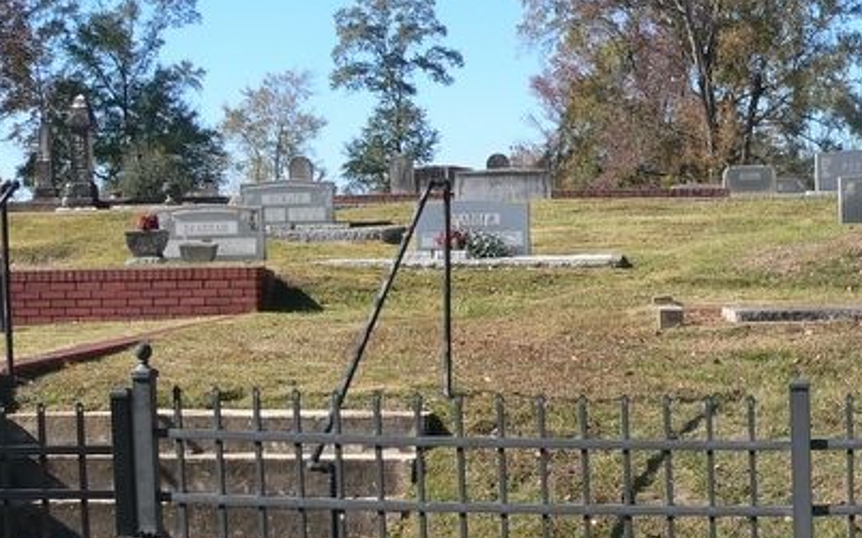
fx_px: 1785
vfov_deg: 17.0
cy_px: 422
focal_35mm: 76
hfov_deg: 26.1
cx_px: 811
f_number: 4
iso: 80
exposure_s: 1/320
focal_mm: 6
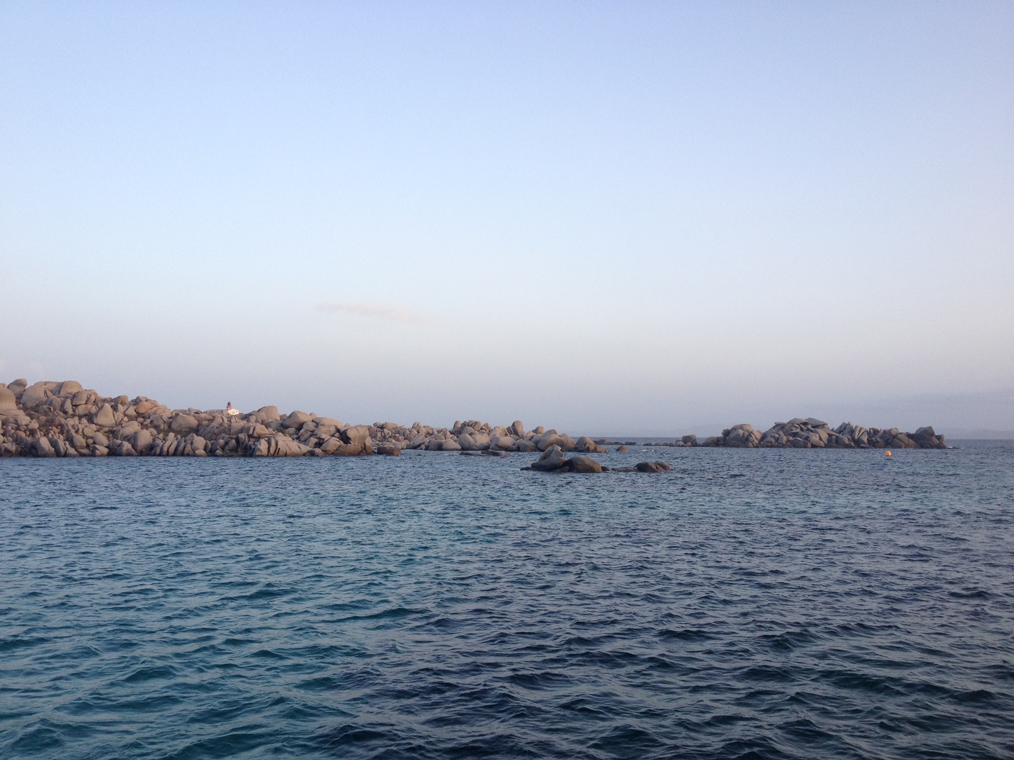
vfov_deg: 40.7
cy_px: 380
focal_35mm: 35
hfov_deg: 52.6
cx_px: 507
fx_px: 1025
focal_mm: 4.28
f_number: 2.4
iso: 64
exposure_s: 1/206
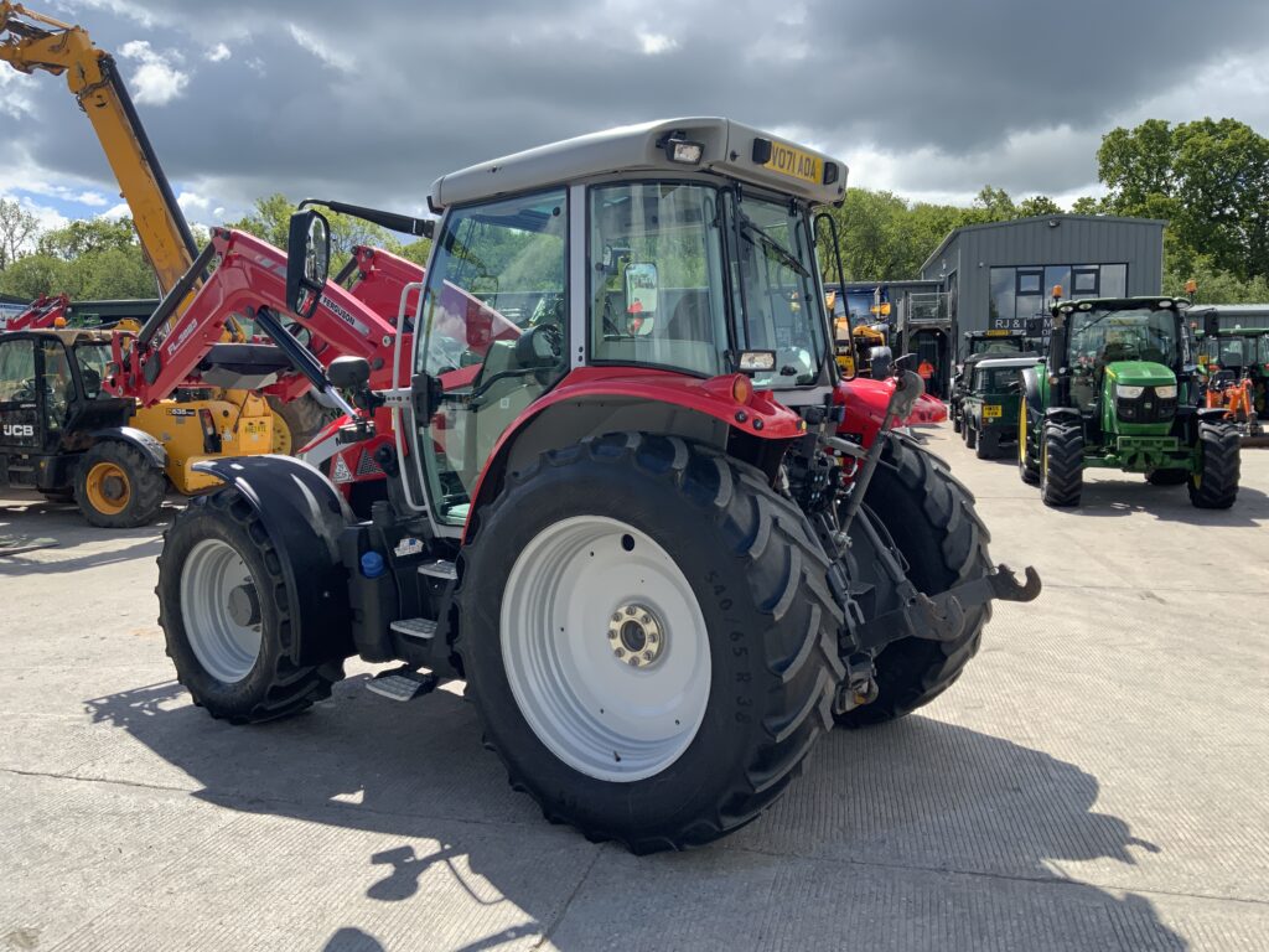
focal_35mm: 29
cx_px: 634
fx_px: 1063
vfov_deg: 48.2
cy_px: 476
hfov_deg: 61.7
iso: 16
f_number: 1.8
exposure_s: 1/1195
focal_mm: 3
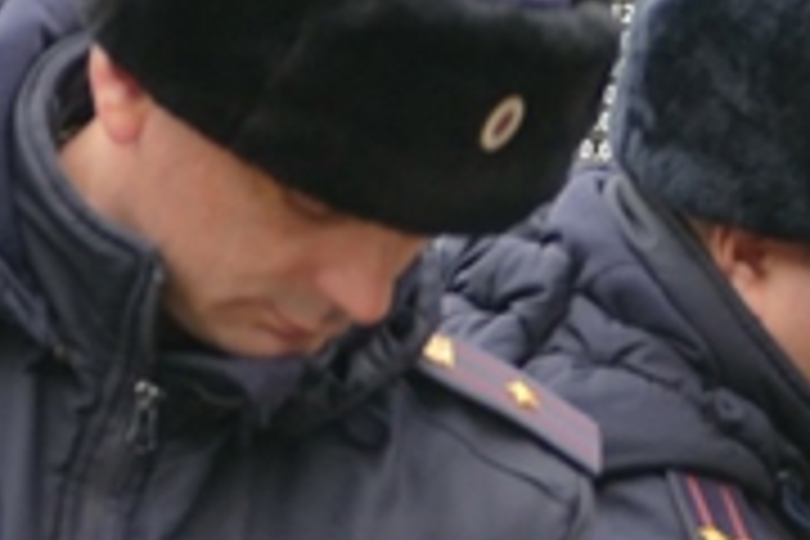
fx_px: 6929
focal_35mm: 308
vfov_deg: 4.4
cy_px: 850
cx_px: 459
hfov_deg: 6.7
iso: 125
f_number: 3.7
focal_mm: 26.91
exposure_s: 1/125
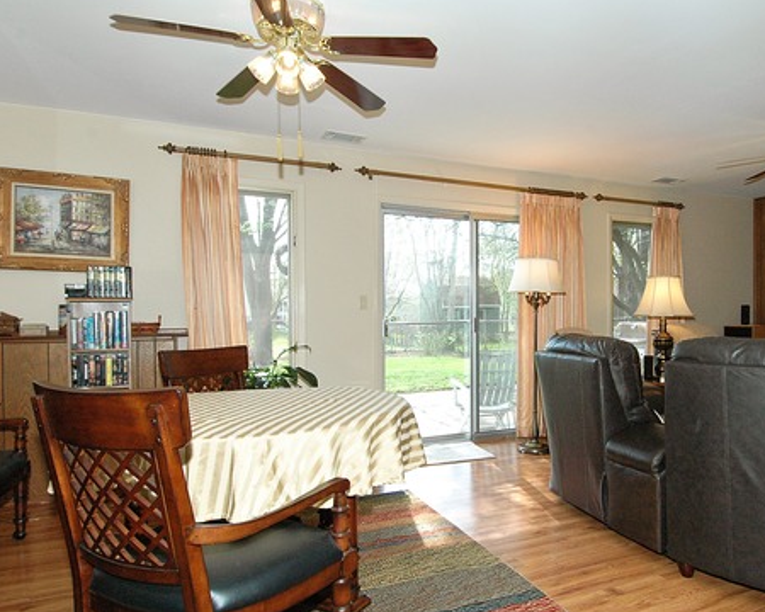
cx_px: 488
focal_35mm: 24
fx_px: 543
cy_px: 326
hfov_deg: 68.9
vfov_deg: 58.7
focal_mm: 12
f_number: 8
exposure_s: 1/160
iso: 800
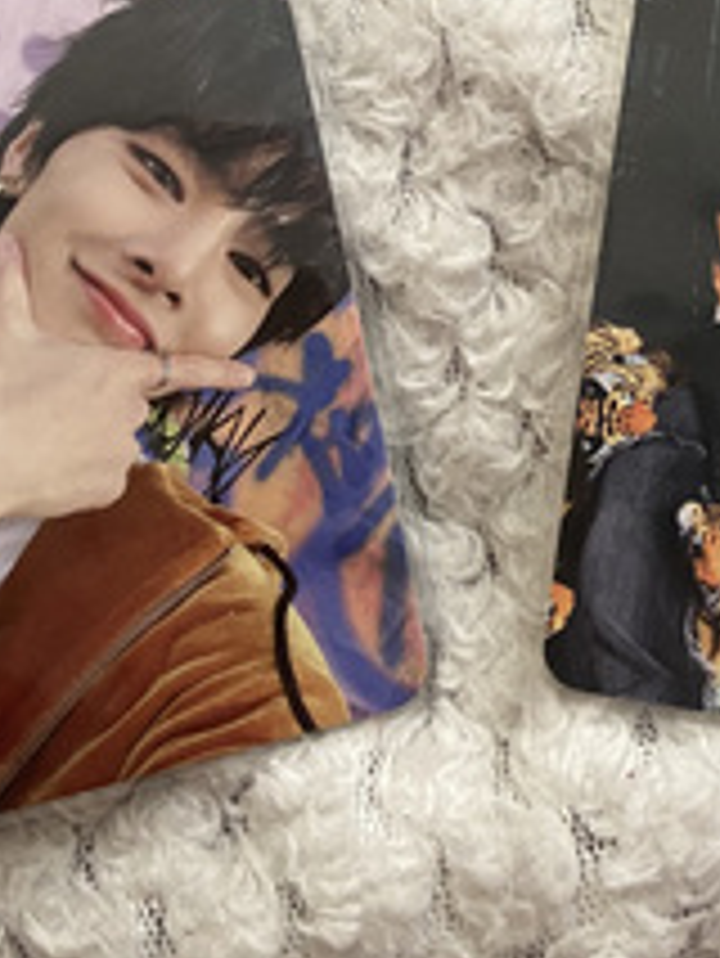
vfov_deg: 30.9
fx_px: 1690
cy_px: 202
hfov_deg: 23.8
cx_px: 556
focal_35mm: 61
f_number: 1.8
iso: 500
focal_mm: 4.25
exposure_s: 1/60
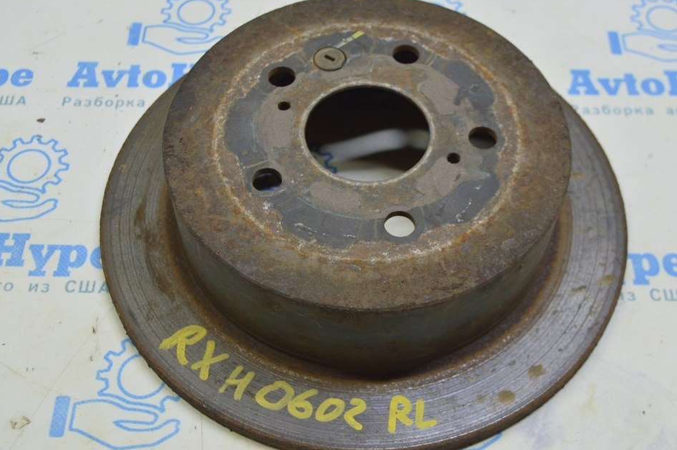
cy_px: 224
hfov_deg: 40.4
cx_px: 332
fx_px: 921
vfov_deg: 27.5
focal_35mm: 49
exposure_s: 1/25
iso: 400
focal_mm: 30
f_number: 5.6
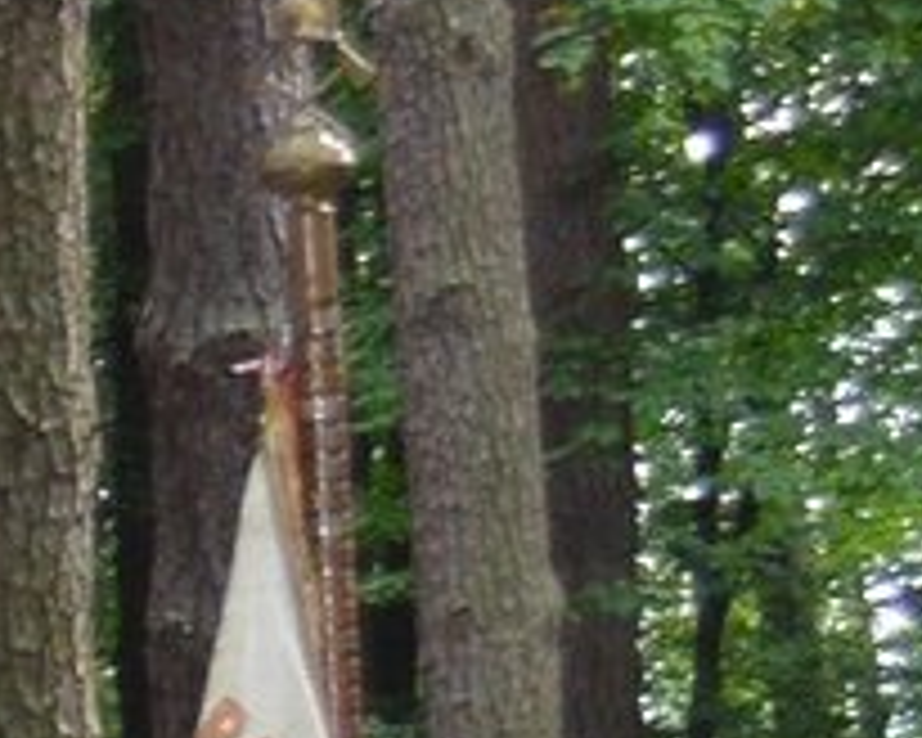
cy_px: 1438
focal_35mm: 342
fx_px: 9332
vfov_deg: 4.5
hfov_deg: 5.2
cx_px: -2397
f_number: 4.2
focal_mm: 26
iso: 500
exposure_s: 1/60
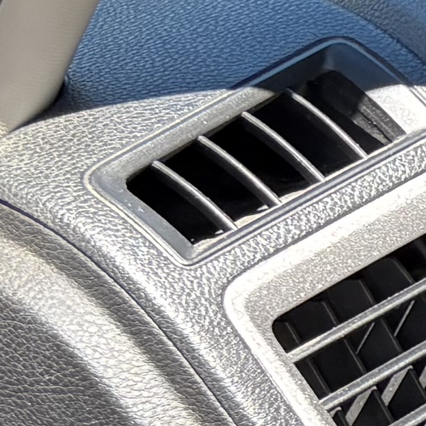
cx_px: 1756
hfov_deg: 6.5
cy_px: 336
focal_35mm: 209
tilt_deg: -26.8
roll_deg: +1.2
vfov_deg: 8.4
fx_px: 2910
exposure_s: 1/298
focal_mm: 5.96
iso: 64
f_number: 1.6
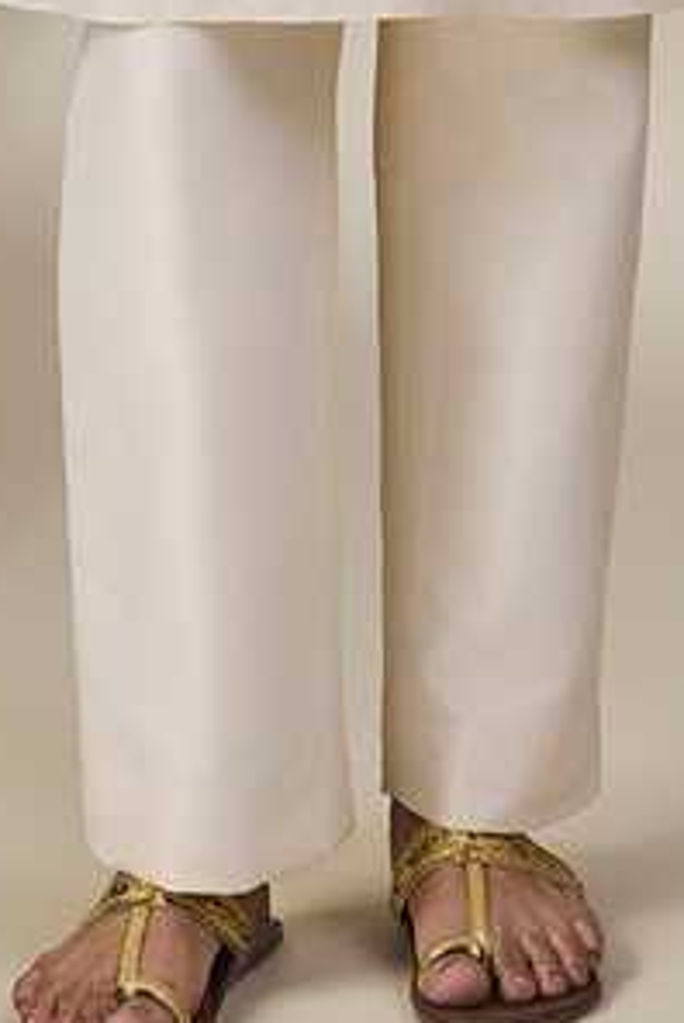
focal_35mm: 85
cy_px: 257
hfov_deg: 16.1
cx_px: 335
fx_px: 2417
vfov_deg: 23.6
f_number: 5.6
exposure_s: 1/160
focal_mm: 48
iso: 250
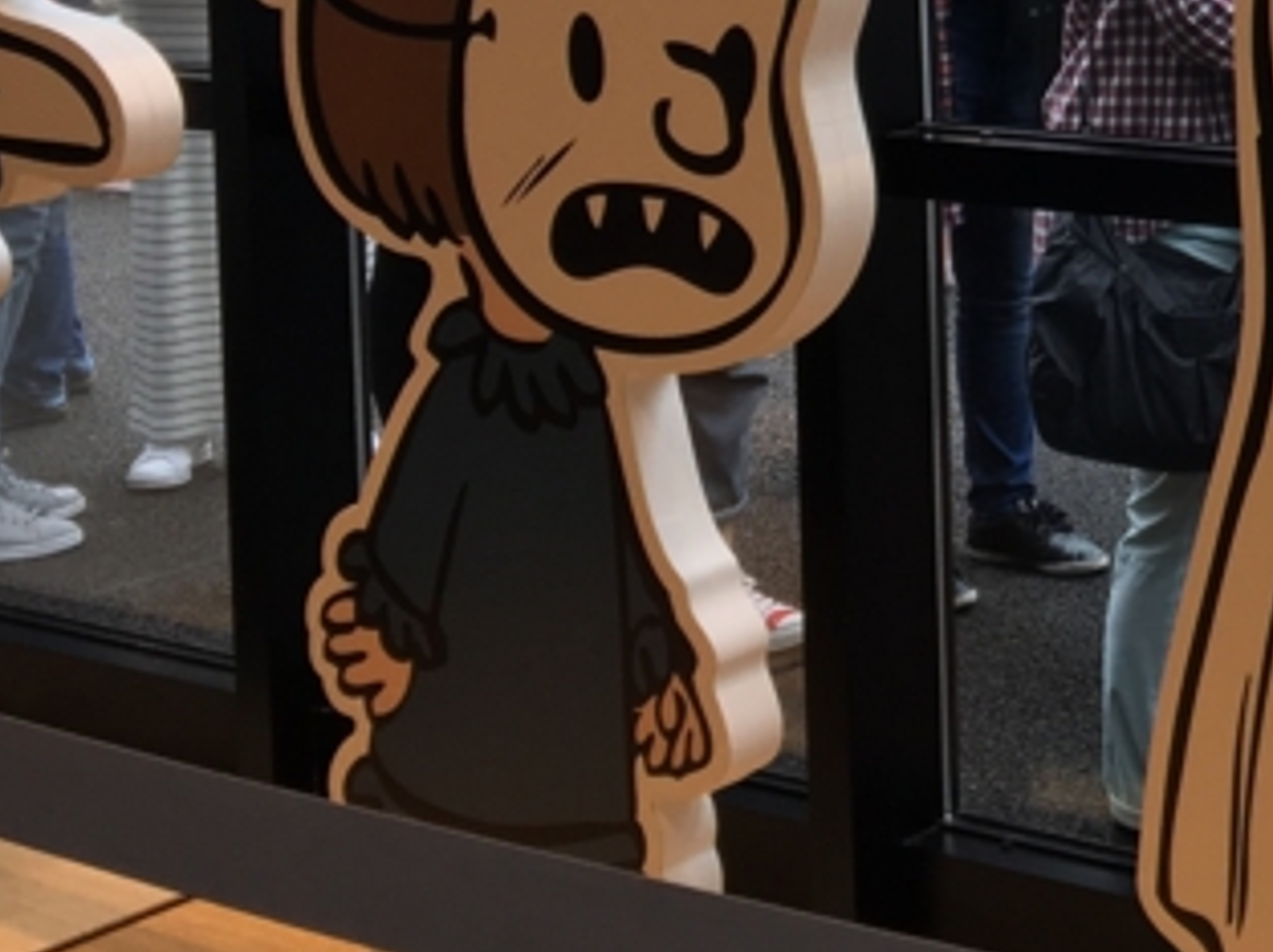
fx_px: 3490
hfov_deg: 19.3
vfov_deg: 14.9
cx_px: 1598
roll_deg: +2.8
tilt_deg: -1.6
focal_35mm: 95
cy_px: -277
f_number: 2.2
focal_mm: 4.15
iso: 32
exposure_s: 1/60
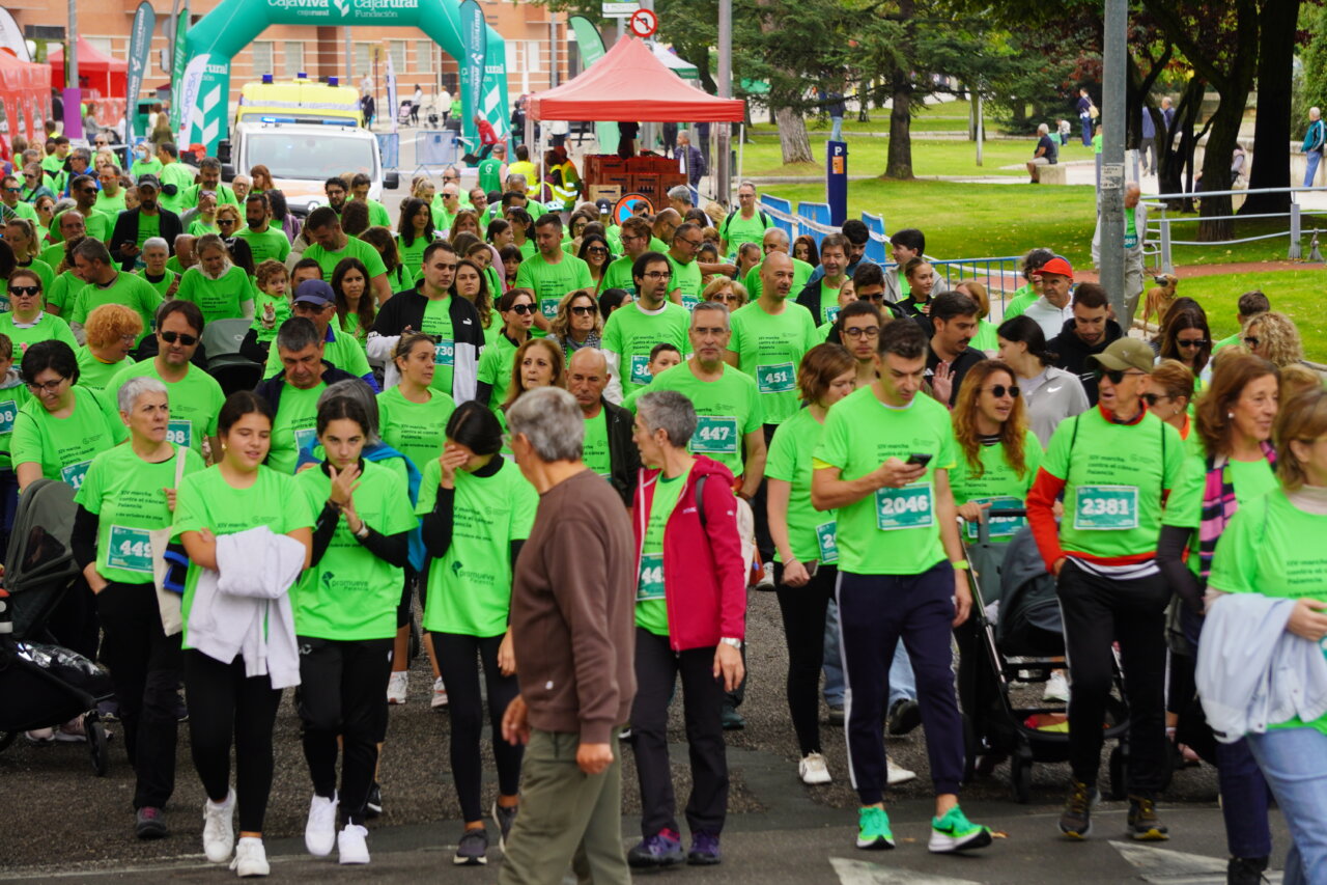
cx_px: 664
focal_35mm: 142
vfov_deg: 9.6
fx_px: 5252
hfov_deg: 14.4
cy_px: 442
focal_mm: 95
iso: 160
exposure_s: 1/160
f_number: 5.6
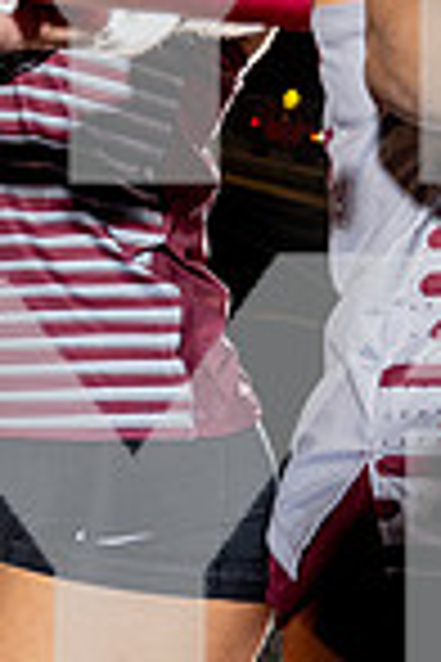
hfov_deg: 15.6
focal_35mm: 87
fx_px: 1598
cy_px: -52
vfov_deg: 22.2
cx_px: 333
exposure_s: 1/200
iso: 800
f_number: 4
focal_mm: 22
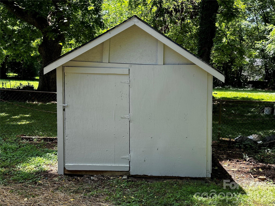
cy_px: 103
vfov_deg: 30.3
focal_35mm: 48
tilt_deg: -5.2
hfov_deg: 39.7
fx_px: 381
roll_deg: -1.4
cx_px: 138
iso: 64
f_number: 1.78
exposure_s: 1/380
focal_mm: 6.86
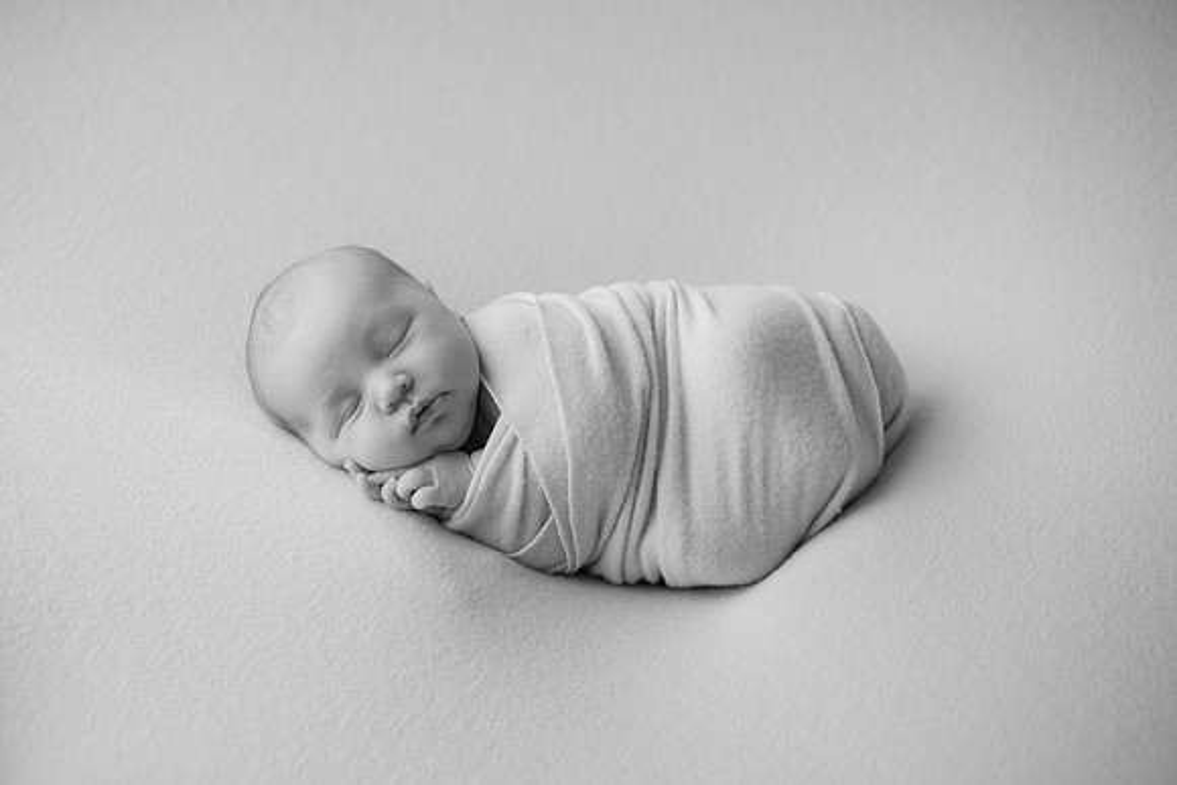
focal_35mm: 56
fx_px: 1819
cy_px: 390
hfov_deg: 35.8
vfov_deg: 24.4
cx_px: 554
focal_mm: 50
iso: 100
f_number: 2.5
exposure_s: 1/160
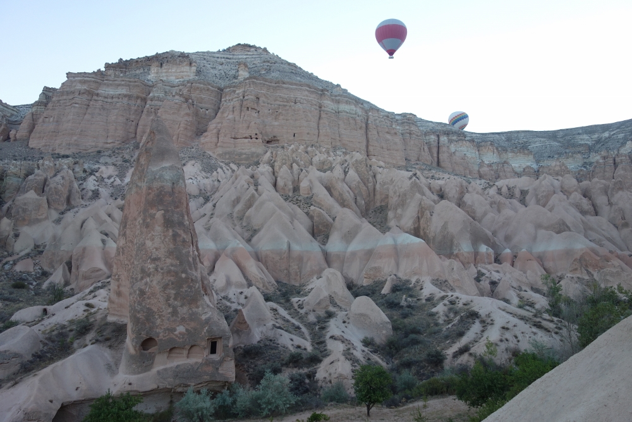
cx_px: 316
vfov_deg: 46.4
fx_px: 492
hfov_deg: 65.5
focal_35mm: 28
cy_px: 211
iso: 125
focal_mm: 10.4
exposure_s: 1/100
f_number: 2.2
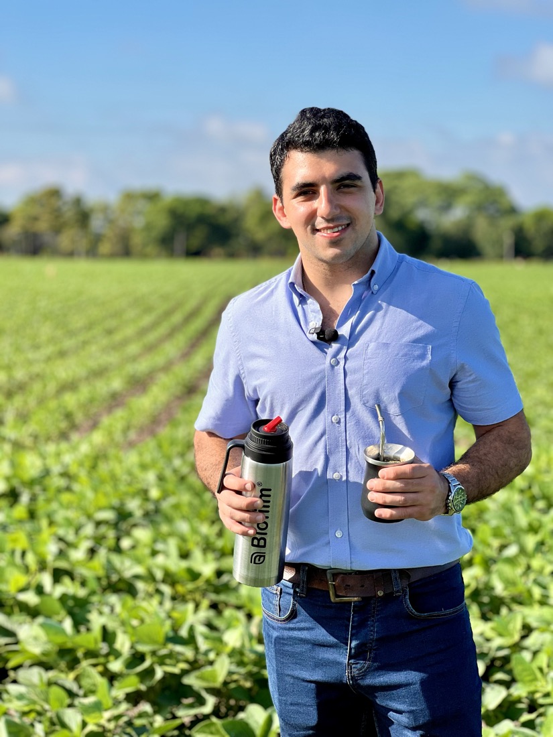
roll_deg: -0.7
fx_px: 1640
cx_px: 276
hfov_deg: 19.1
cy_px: 368
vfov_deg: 25.3
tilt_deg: -4.3
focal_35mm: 77
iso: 32
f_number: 2.8
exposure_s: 1/513
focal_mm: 9
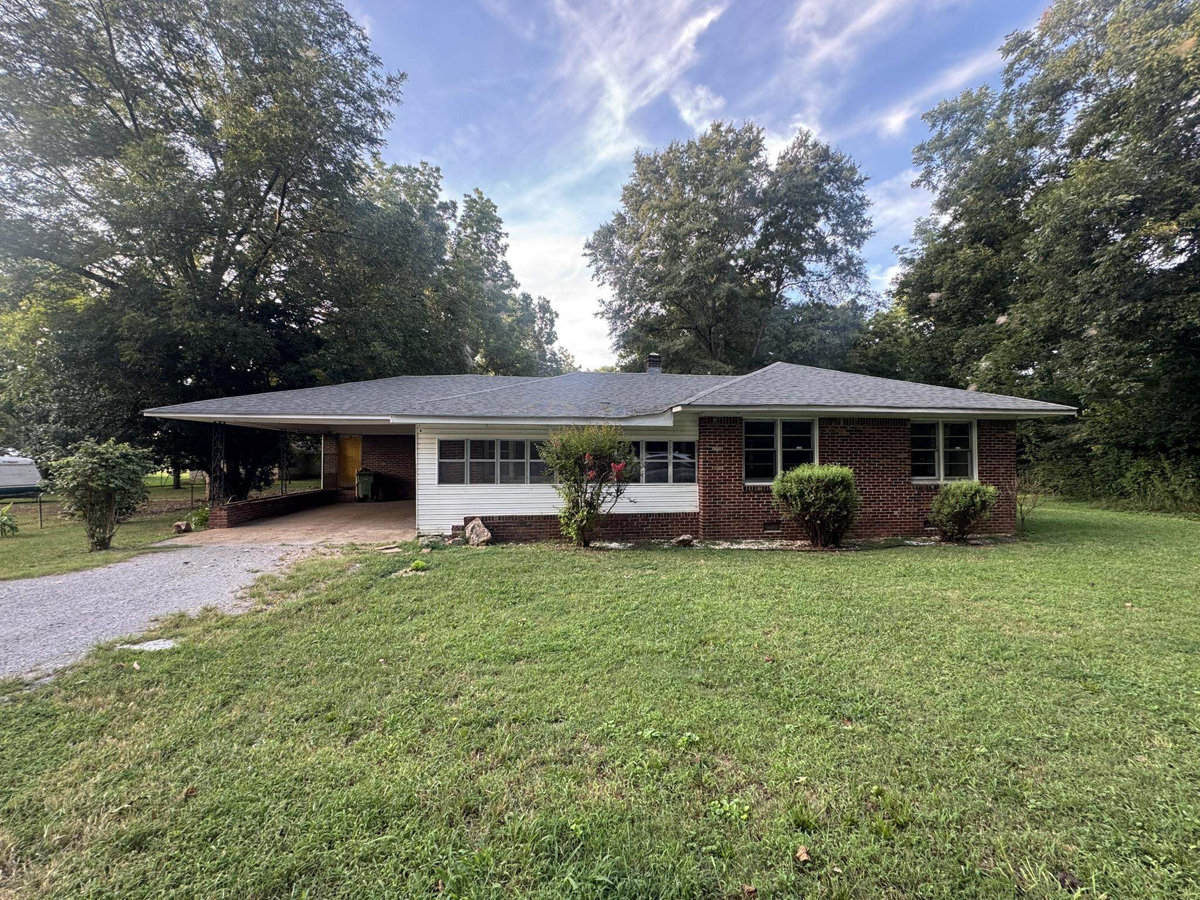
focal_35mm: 14
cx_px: 600
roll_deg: +0.0
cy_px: 450
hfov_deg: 102.1
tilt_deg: +0.4
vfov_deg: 85.7
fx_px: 485
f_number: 2.2
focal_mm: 2.22
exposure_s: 1/99
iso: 80
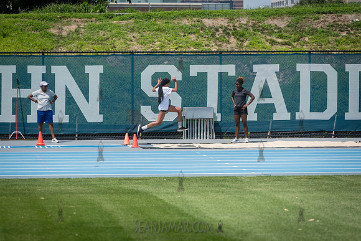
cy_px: 120
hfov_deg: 10.8
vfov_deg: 7.2
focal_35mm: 190
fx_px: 1906
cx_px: 180
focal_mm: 185
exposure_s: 1/2500
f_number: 4.5
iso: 250
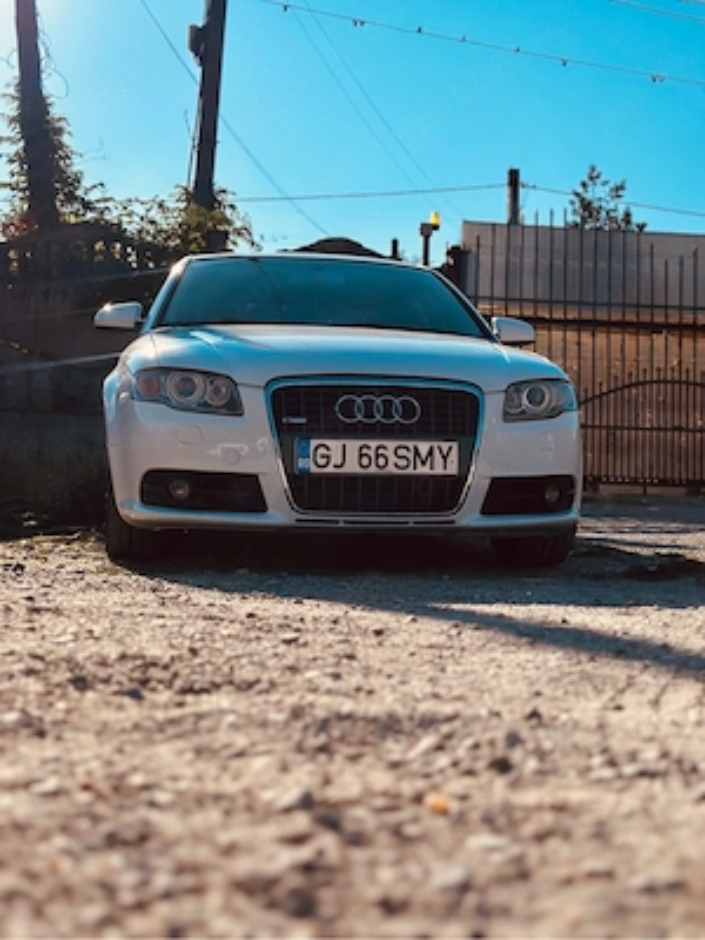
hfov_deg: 30.3
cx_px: 352
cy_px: 470
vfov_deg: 39.7
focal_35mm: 48
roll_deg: -1.9
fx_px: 1303
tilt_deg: +5.1
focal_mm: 6.86
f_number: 1.78
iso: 100
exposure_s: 1/10870
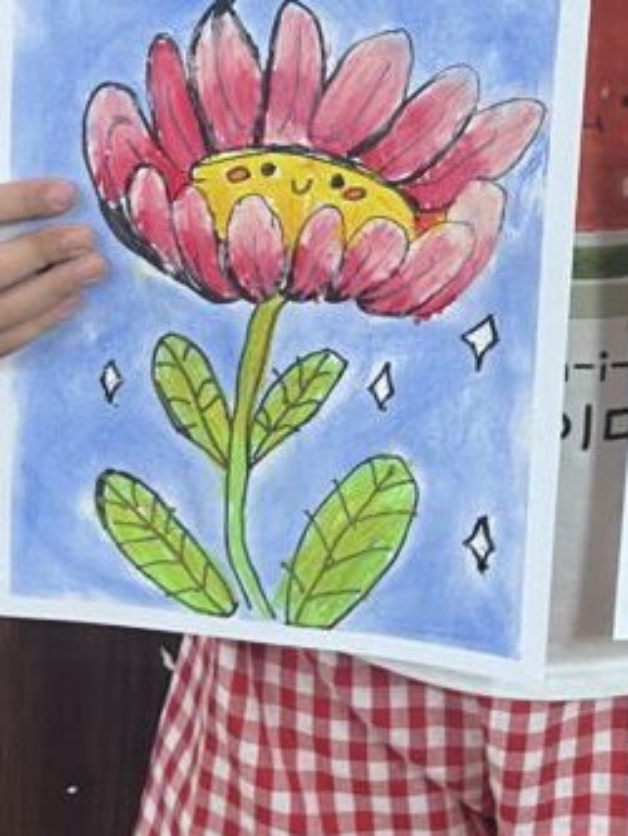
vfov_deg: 23.5
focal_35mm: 78
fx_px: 1886
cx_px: 580
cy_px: -70
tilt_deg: -11.2
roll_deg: -1.7
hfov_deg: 18.6
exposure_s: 1/50
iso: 125
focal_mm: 5.1
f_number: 1.6
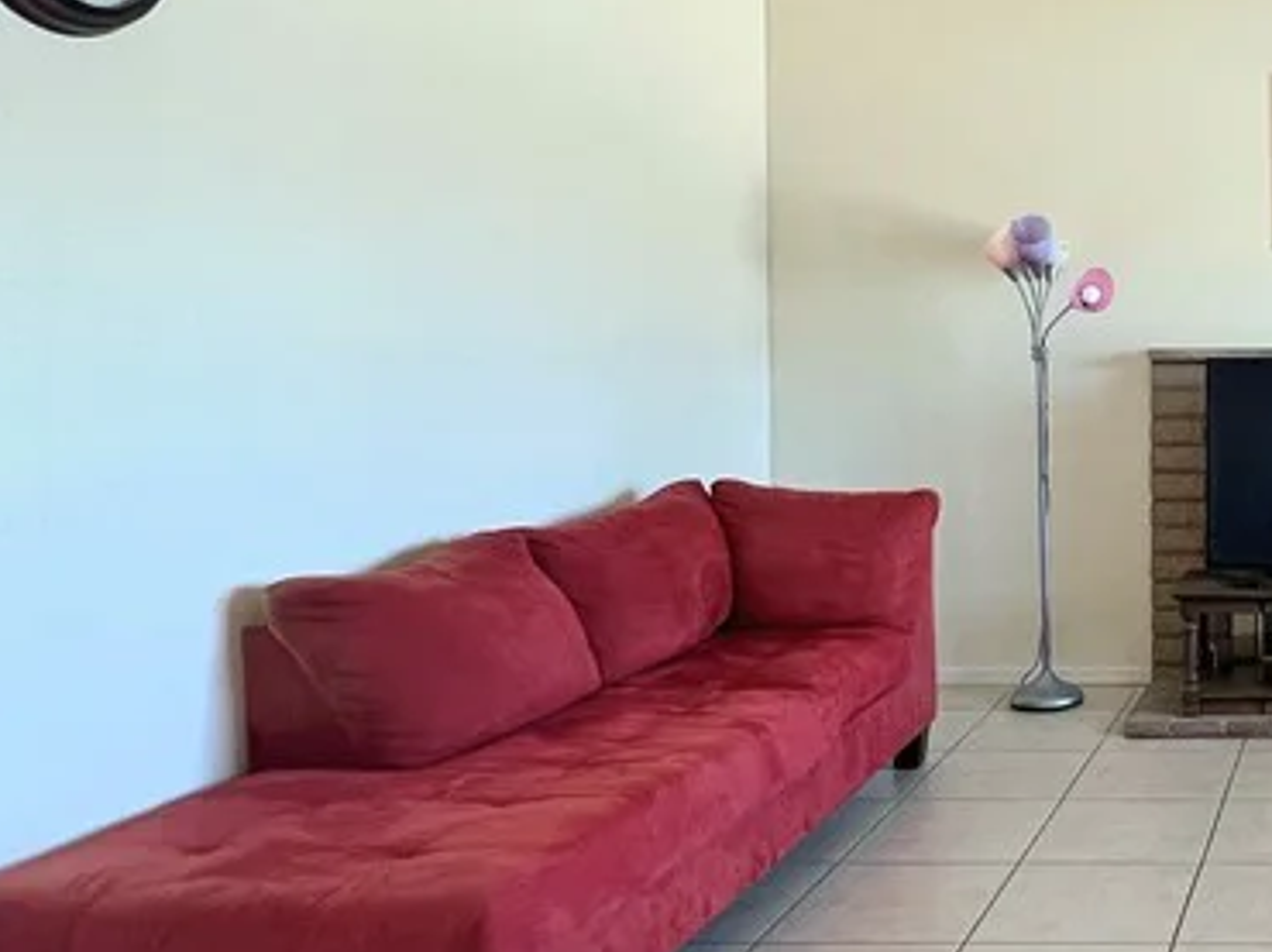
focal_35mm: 36
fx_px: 1322
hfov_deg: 40.8
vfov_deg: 39.1
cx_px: 1413
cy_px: 308
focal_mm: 1.57
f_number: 1.8
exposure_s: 1/99
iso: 160
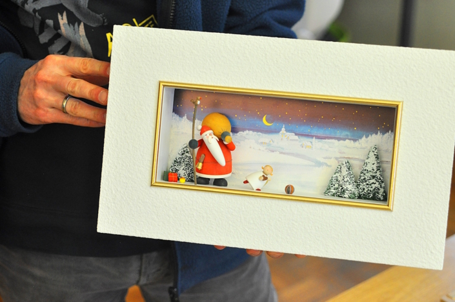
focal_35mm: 87
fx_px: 1098
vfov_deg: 15.7
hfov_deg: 23.4
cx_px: 228
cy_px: 151
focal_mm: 58
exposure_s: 1/250
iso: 800
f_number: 4
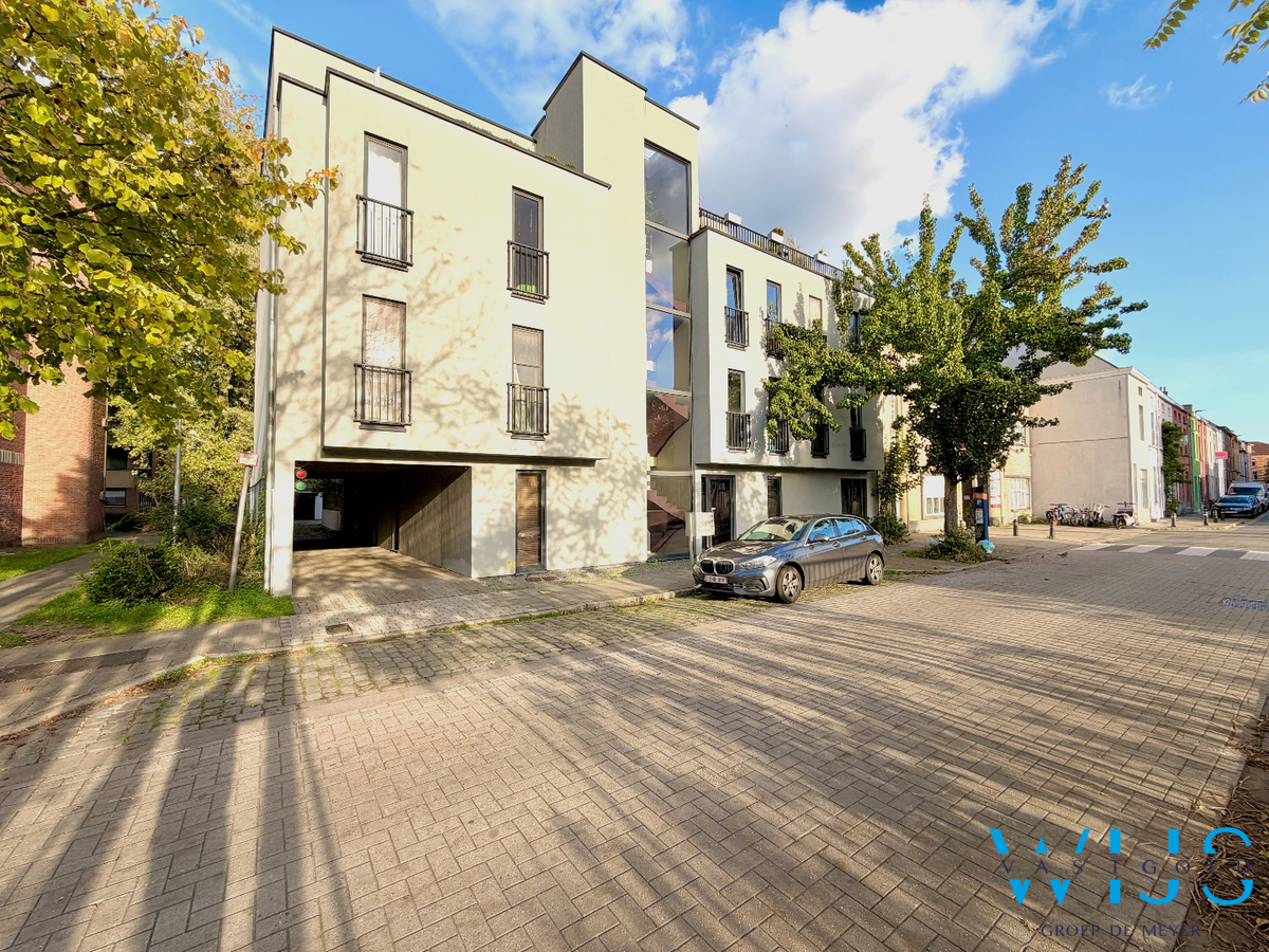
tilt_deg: +3.8
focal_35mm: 14
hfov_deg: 102.1
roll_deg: +0.2
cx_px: 634
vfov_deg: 85.7
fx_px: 513
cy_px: 476
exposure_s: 1/549
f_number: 2.2
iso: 40
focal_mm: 2.22
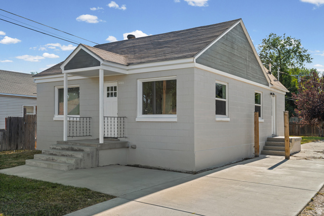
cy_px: 108
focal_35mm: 35
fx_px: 315
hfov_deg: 54.5
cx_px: 162
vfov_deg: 37.8
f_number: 9
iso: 250
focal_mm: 35
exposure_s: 1/80
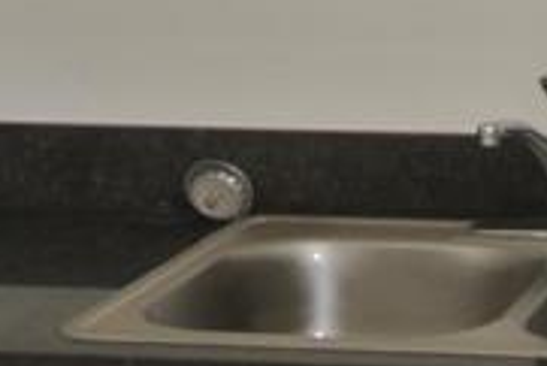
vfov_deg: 8.9
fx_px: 2327
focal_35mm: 153
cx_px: 846
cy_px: -17
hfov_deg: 12.7
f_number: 3.5
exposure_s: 1/60
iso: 200
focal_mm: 10
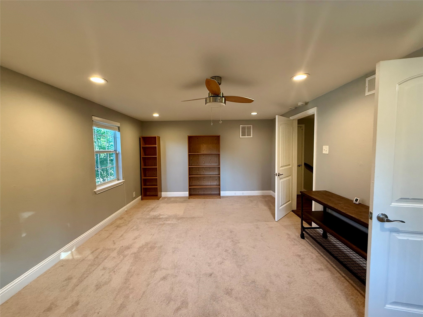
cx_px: 212
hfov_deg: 102.1
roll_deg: +0.8
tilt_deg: -4.2
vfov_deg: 85.7
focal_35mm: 14
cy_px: 158
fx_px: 171
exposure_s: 1/60
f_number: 2.2
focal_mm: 2.22
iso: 250
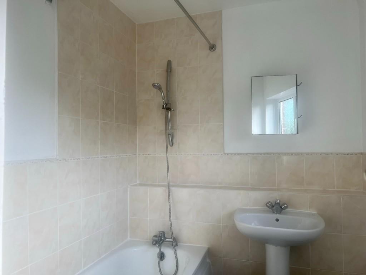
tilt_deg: +0.6
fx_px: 275
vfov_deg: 53.1
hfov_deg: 67.3
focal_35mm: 26
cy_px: 138
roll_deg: +0.4
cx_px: 183
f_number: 1.5
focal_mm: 5.7
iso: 40
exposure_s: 1/167
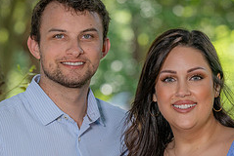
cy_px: 135
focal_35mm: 245
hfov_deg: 8.4
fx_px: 1594
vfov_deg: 5.6
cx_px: 148
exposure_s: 1/125
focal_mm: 101
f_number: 3.5
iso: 100
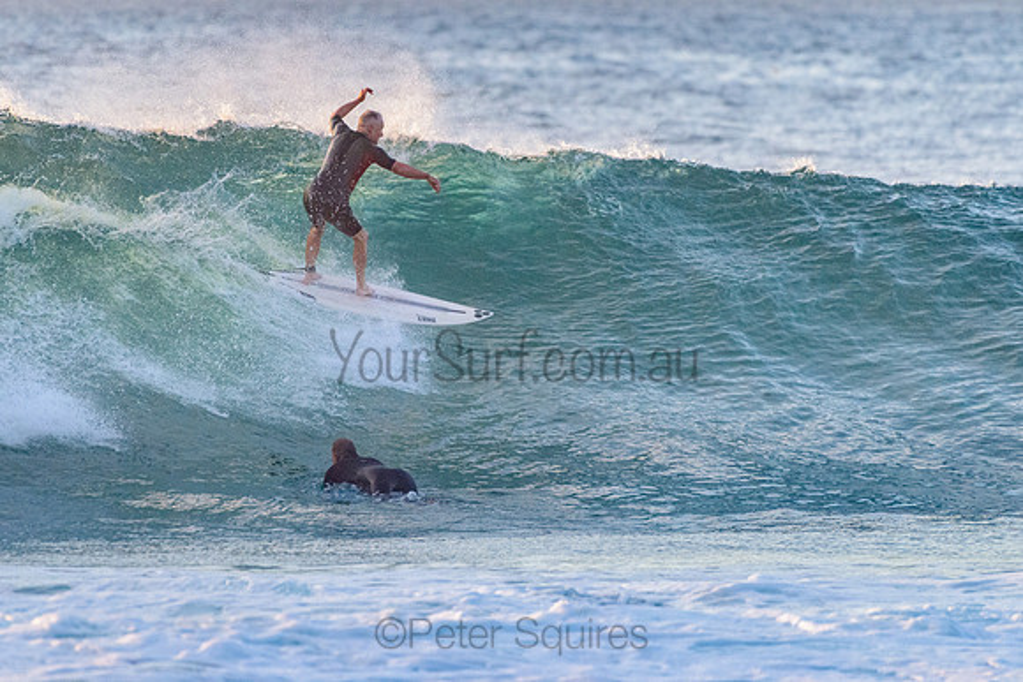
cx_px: 507
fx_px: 18257
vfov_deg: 2.1
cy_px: 245
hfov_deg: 3.2
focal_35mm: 642
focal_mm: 500
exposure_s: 1/2000
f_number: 5.6
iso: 2500
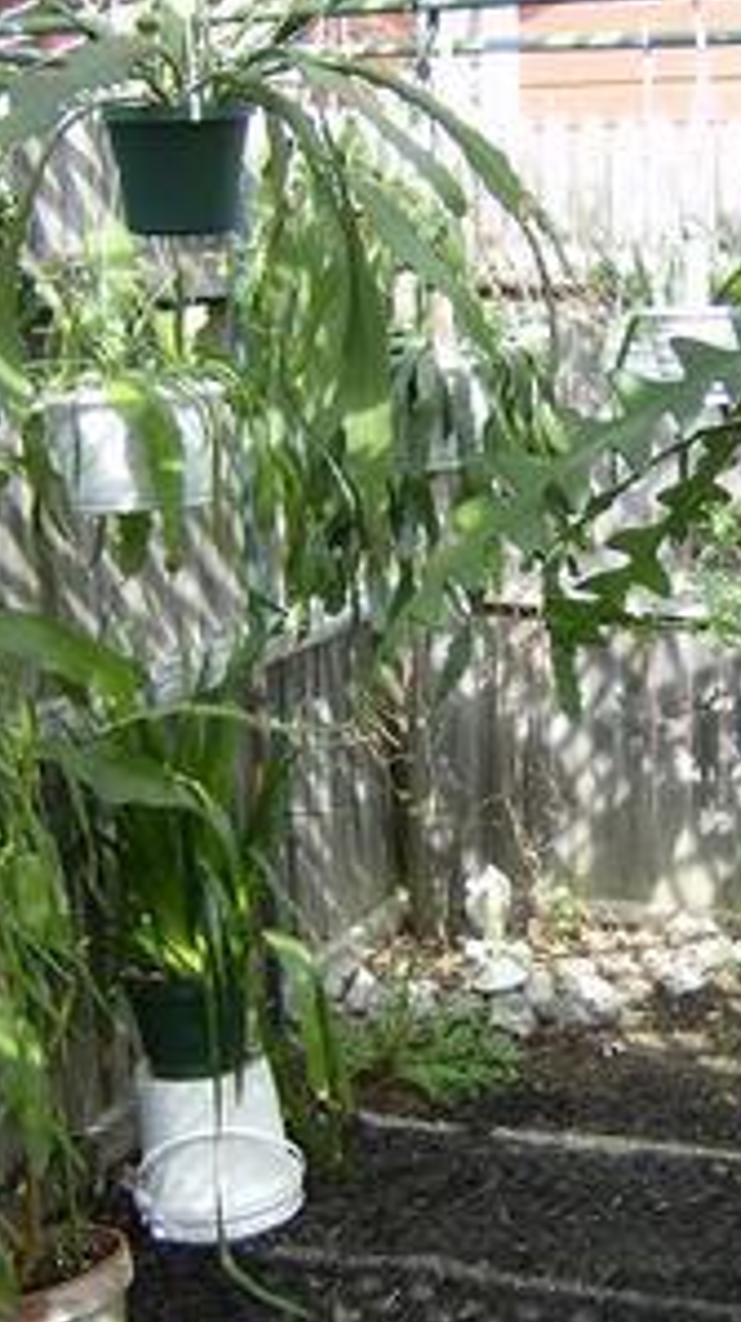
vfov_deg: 36.0
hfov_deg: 20.6
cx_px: 501
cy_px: 639
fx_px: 2032
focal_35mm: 58
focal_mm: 6
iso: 100
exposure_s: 1/147
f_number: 2.8
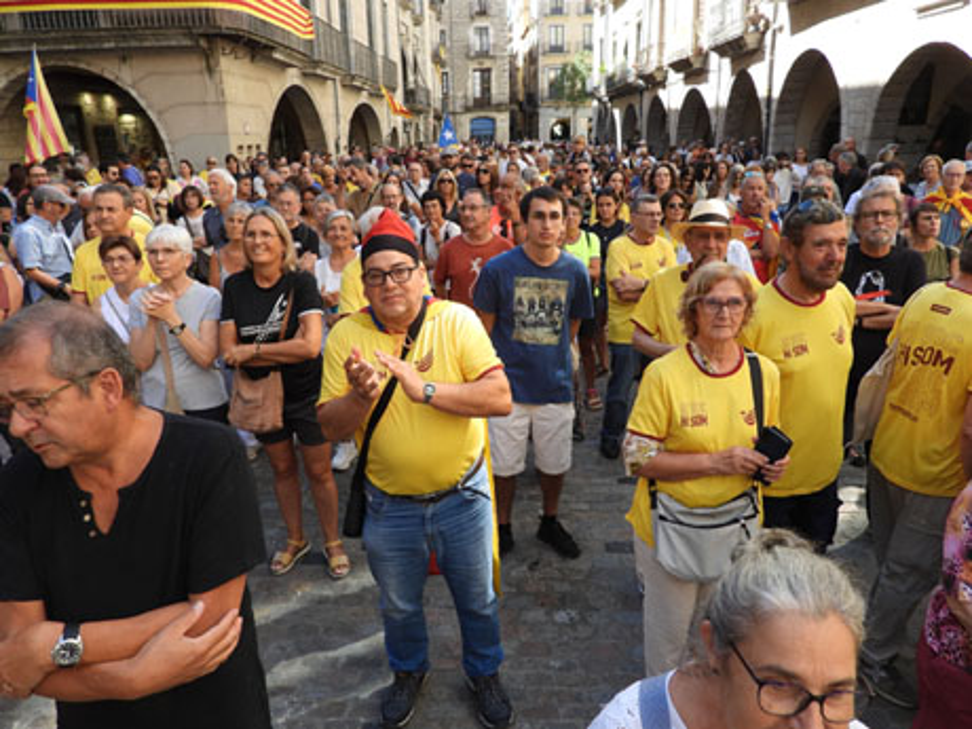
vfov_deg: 56.8
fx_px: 674
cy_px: 364
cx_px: 486
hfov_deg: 71.6
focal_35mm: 24
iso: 100
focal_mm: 4.3
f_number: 2.8
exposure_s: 1/250
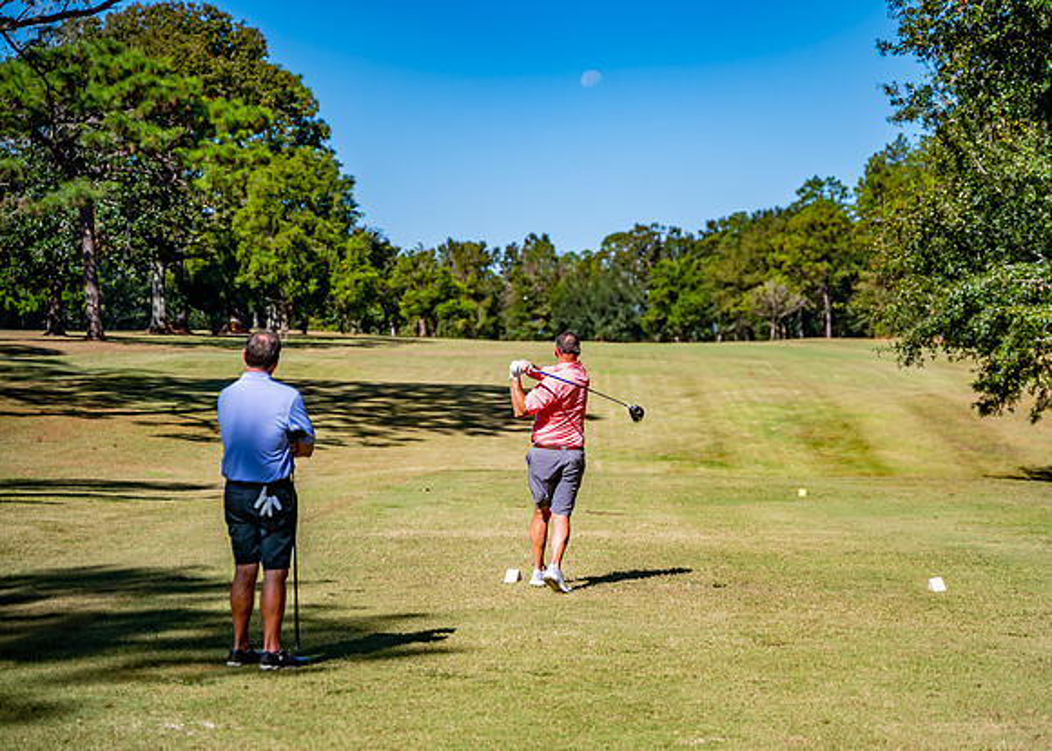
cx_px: 624
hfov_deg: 25.3
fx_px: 2339
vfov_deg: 18.2
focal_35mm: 78
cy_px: 413
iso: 100
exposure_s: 1/5000
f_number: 2.8
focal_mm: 67
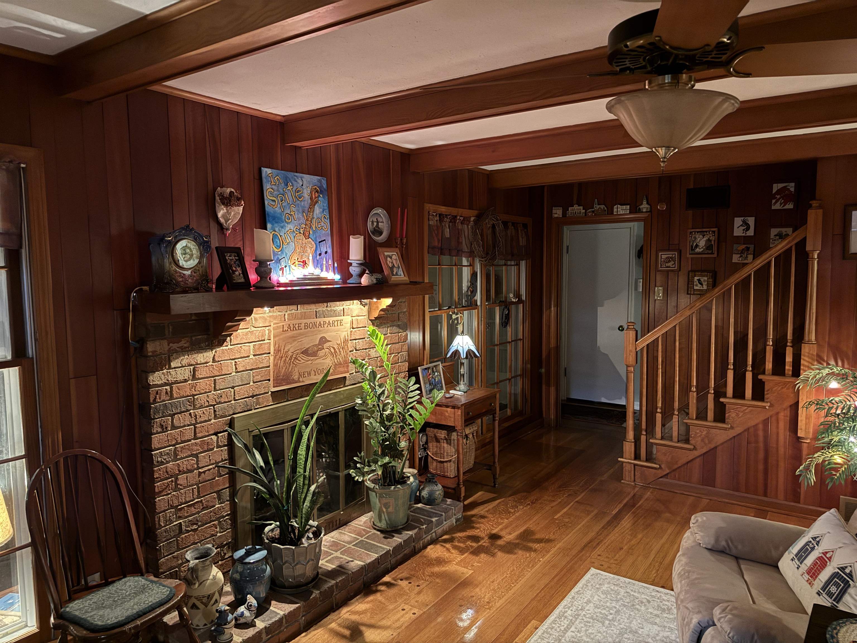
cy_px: 322
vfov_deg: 56.8
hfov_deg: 71.6
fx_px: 594
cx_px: 428
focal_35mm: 24
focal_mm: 6.76
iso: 1000
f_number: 1.78
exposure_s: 1/15
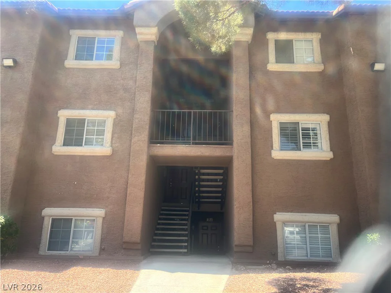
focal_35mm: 26
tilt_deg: +15.0
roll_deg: -0.7
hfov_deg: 67.3
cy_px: 146
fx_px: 294
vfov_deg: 53.1
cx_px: 196
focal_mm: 5.1
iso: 50
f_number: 1.6
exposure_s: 1/532
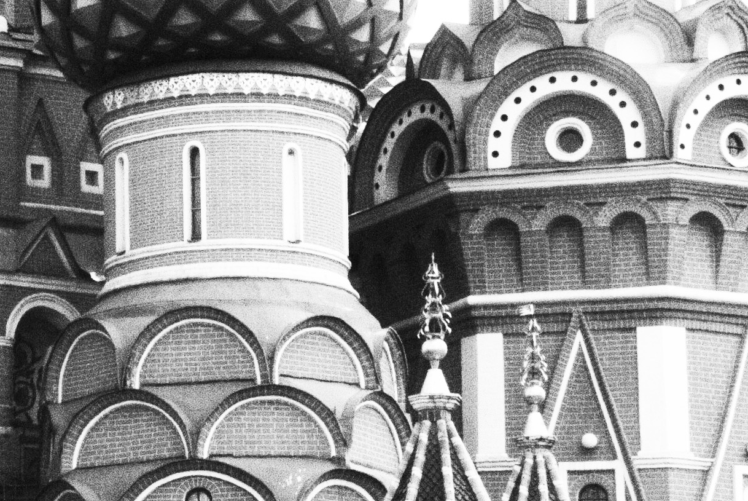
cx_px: -150
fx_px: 4463
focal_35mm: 215
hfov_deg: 9.5
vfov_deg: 6.4
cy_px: 328
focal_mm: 45
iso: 400
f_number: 22
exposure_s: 1/125
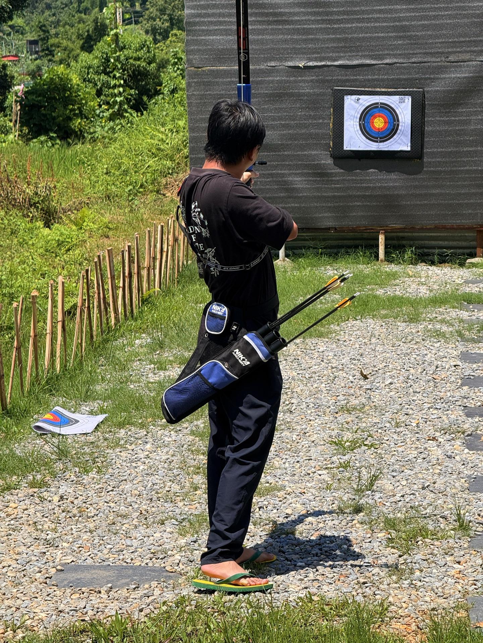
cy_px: 322
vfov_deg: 16.4
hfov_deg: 12.3
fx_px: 2232
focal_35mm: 120
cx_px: 242
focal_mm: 15.66
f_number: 2.8
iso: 50
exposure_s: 1/1318
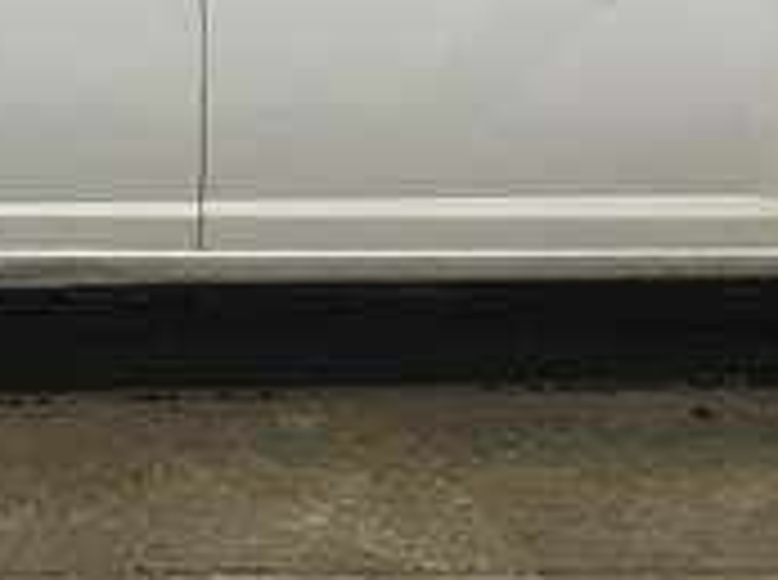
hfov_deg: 17.1
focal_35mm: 115
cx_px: 256
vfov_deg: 12.7
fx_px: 2579
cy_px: 67
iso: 50
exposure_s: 1/30
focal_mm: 3.3
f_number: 2.4
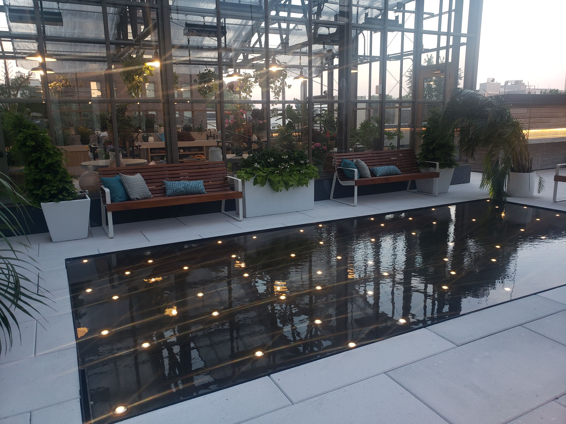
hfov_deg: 67.3
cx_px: 283
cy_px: 212
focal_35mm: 26
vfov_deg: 53.1
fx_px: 425
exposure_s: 1/60
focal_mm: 4.3
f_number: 2.4
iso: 100
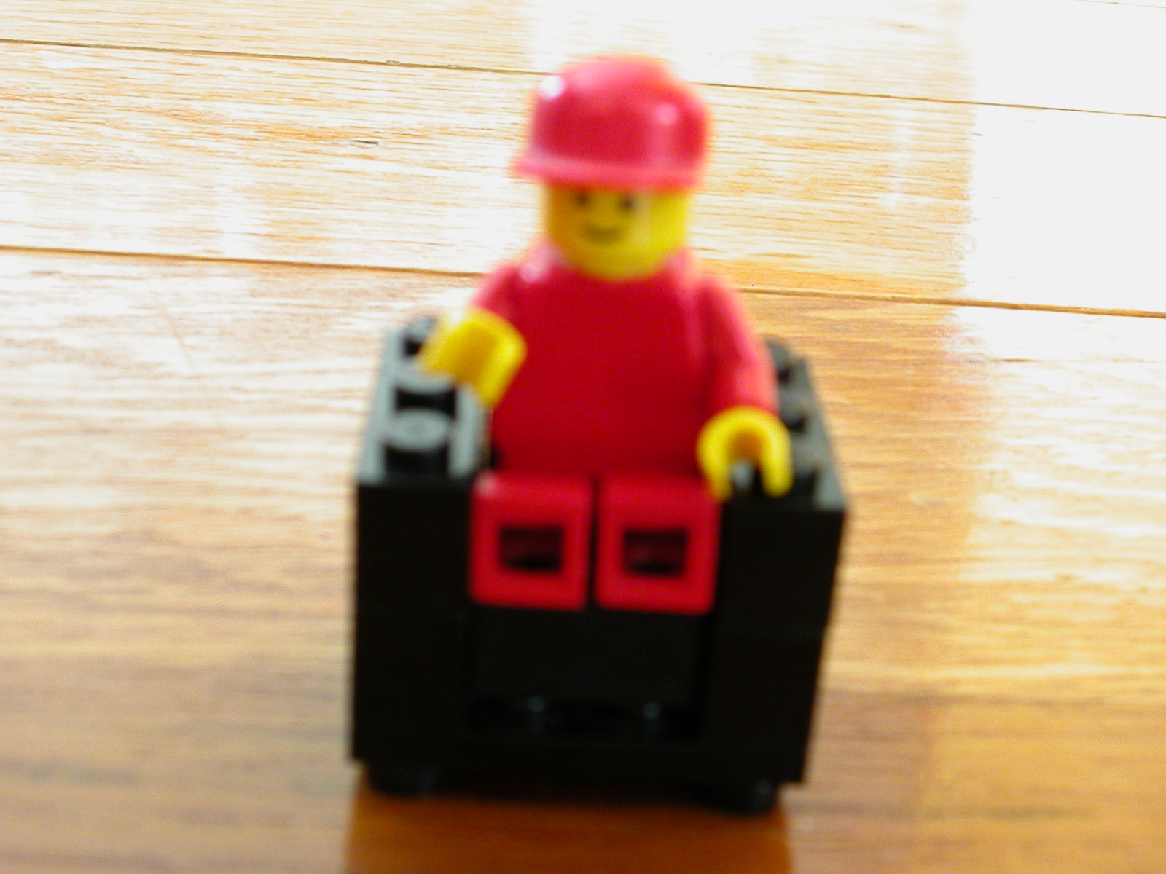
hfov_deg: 35.5
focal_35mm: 54
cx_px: 583
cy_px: 437
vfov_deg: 27.0
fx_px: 1819
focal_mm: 8.2
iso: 200
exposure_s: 1/3.9
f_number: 3.2
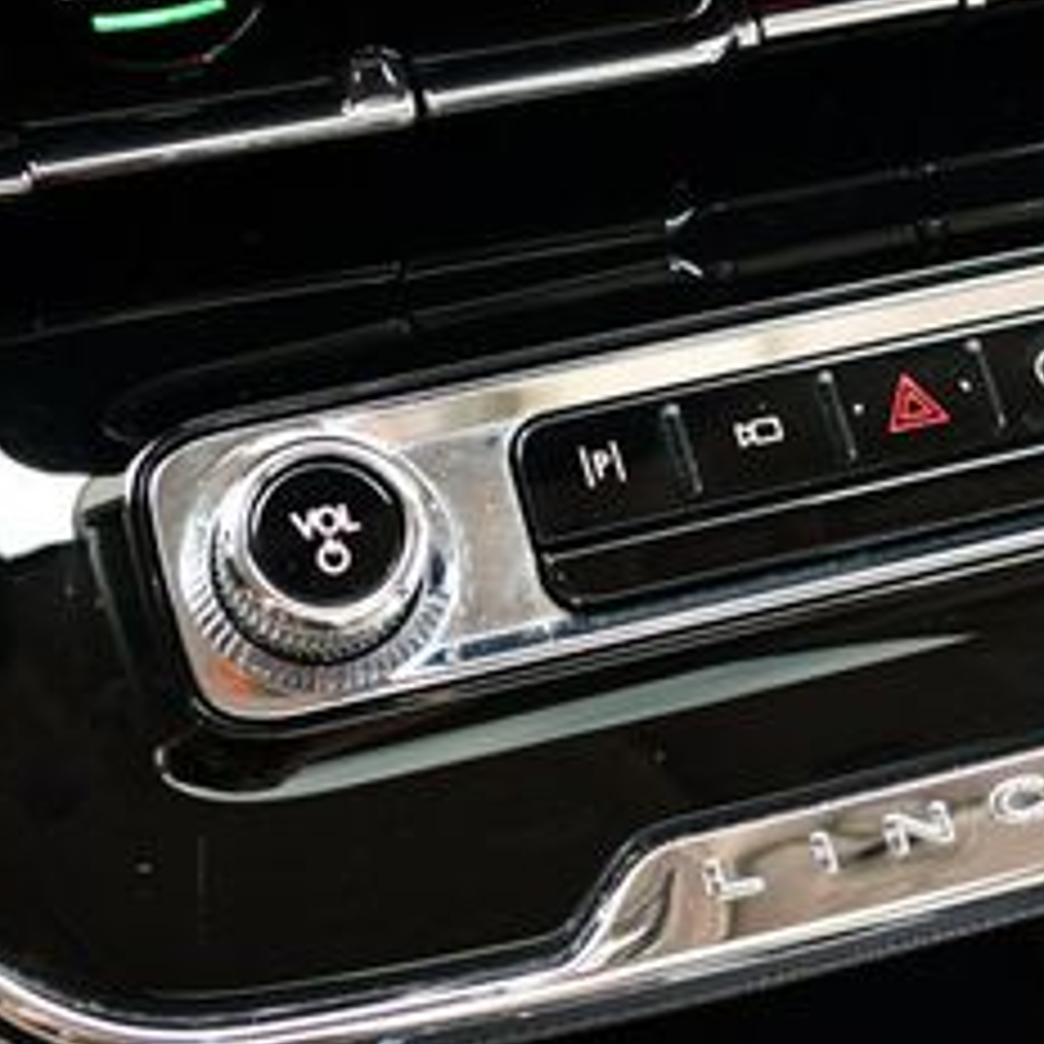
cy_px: 324
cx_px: 738
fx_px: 3207
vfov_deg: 18.4
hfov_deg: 18.4
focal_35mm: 94
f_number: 3.8
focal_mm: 20
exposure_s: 1/250
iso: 800
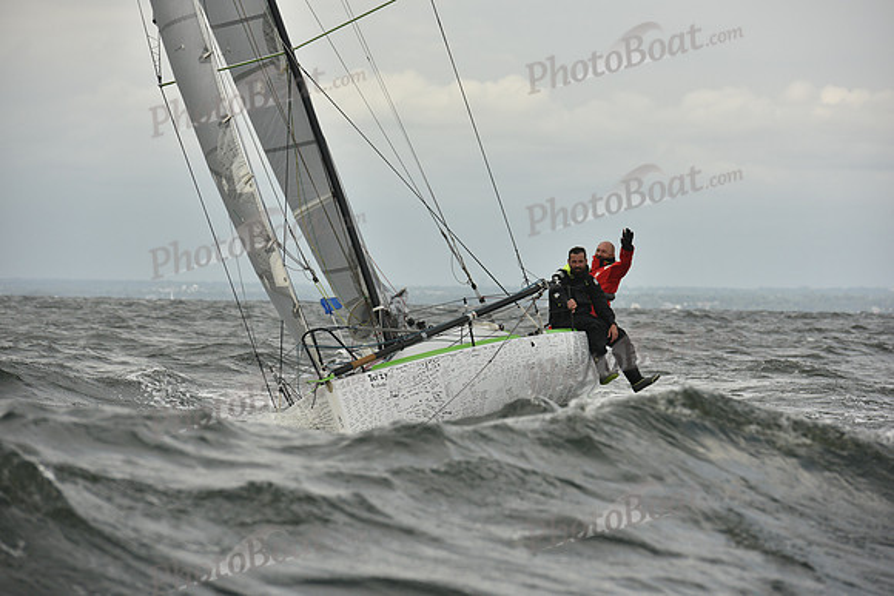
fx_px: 4968
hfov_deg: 10.3
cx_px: 447
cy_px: 298
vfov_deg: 6.9
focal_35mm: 200
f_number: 8
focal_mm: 200
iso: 320
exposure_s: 1/1250
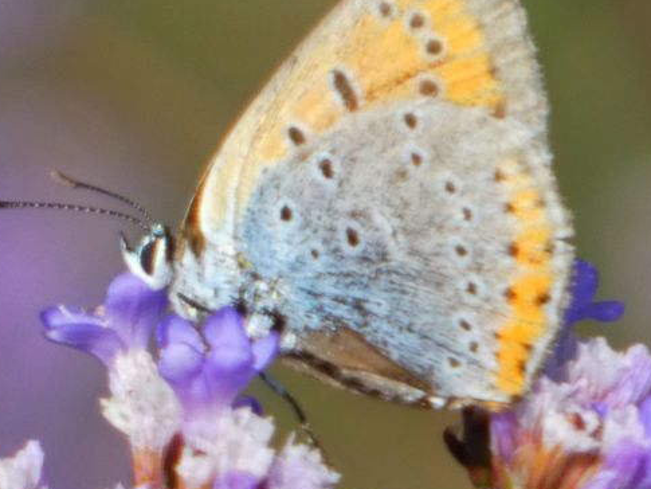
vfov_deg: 0.8
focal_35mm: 1866
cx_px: 295
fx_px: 35101
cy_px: 294
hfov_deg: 1.1
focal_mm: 189.9
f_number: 5.7
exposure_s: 1/160
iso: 80
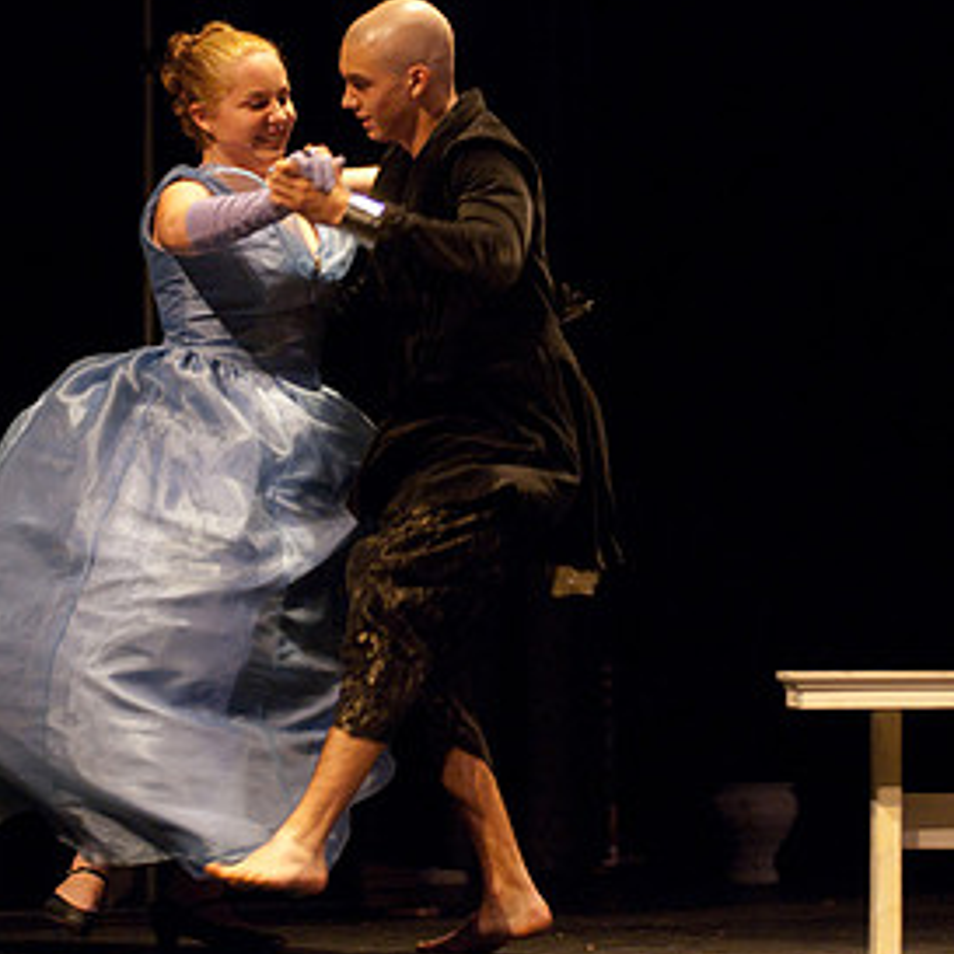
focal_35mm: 181
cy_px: 255
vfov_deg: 9.6
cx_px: 439
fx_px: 5644
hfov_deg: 9.7
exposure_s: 1/160
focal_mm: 86
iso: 1250
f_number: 2.8
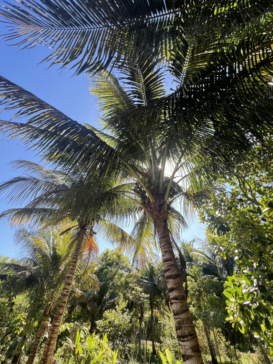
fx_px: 137
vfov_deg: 106.2
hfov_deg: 89.9
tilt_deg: +47.9
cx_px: 136
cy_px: 182
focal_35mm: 13
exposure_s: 1/171
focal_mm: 1.57
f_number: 1.8
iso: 32
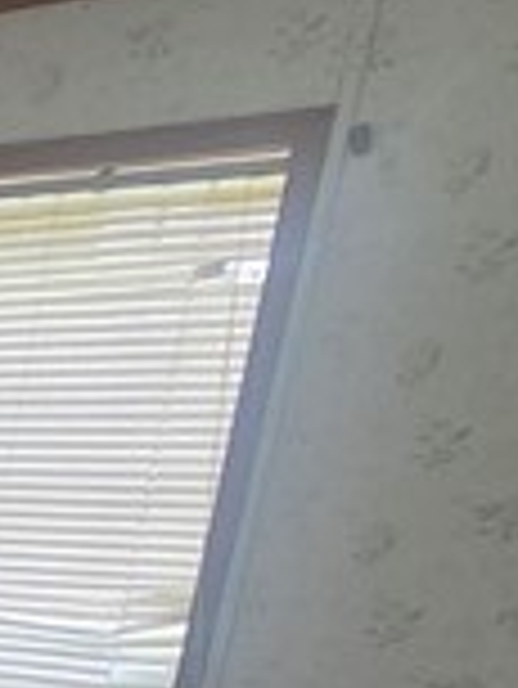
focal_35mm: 87
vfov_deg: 18.3
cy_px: 1201
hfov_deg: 11.5
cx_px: -955
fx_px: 1733
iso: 200
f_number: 2.2
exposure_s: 1/60
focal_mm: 2.2
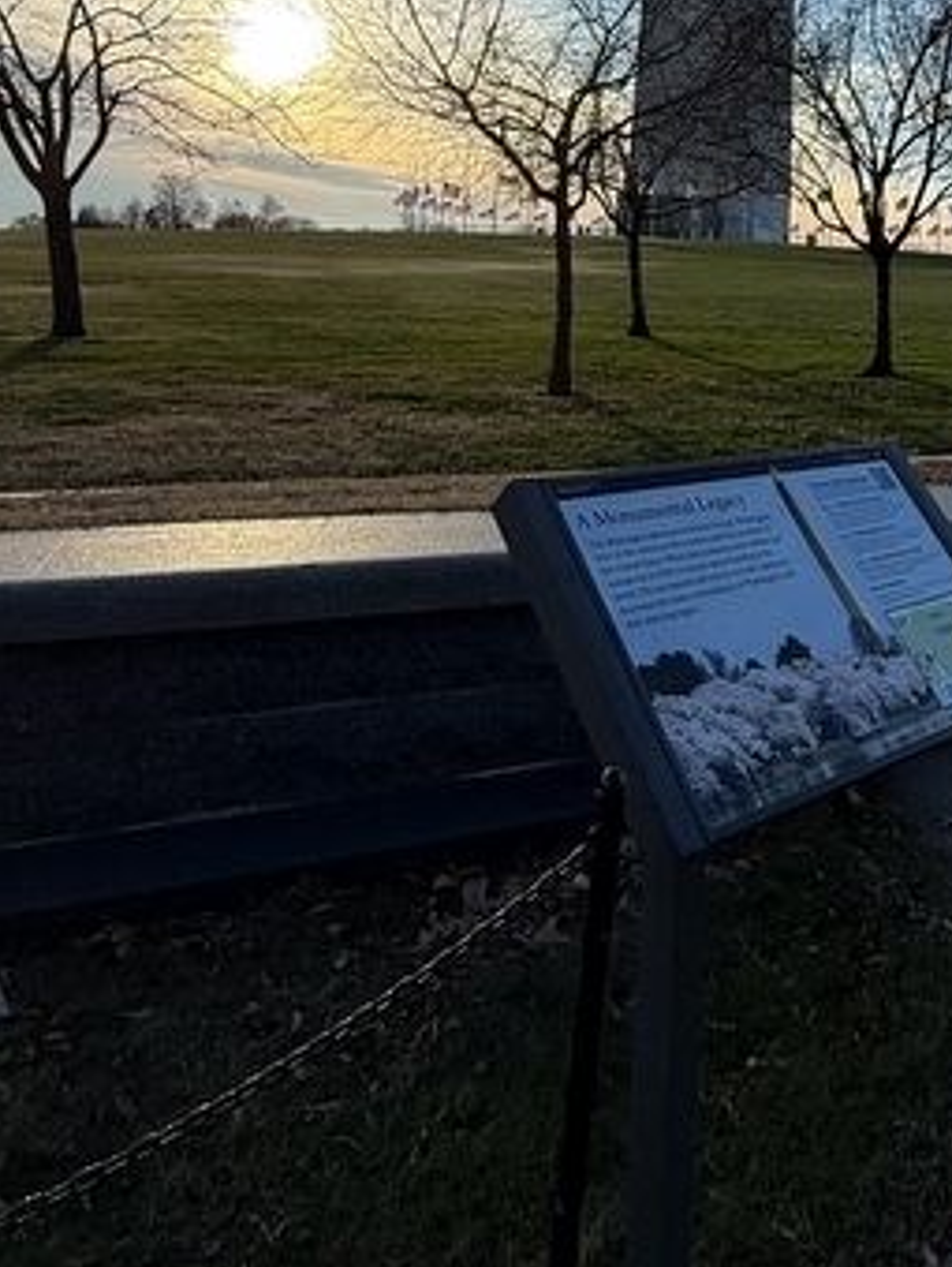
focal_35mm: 33
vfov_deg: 51.3
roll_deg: -3.7
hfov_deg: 40.5
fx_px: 1208
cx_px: 814
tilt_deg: +4.2
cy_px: 224
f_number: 2.2
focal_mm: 2.22
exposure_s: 1/1211
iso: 50
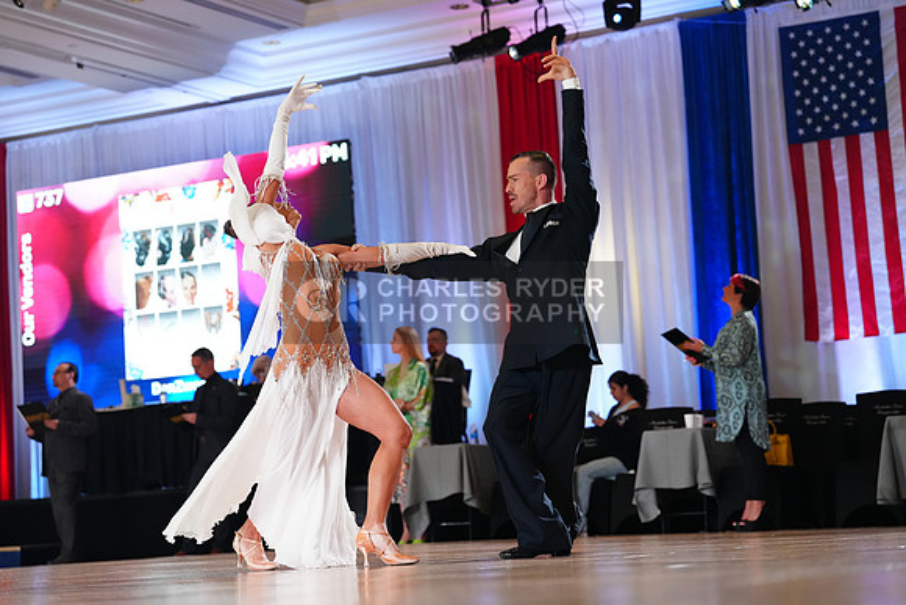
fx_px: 1989
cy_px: 302
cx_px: 453
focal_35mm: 79
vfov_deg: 17.3
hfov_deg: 25.7
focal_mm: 79
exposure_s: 1/640
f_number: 3.2
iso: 3200
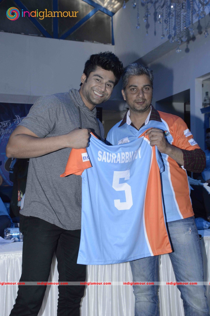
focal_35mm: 51
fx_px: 447
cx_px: 105
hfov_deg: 26.4
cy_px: 158
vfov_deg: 38.9
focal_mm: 34
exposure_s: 1/160
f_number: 9
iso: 800
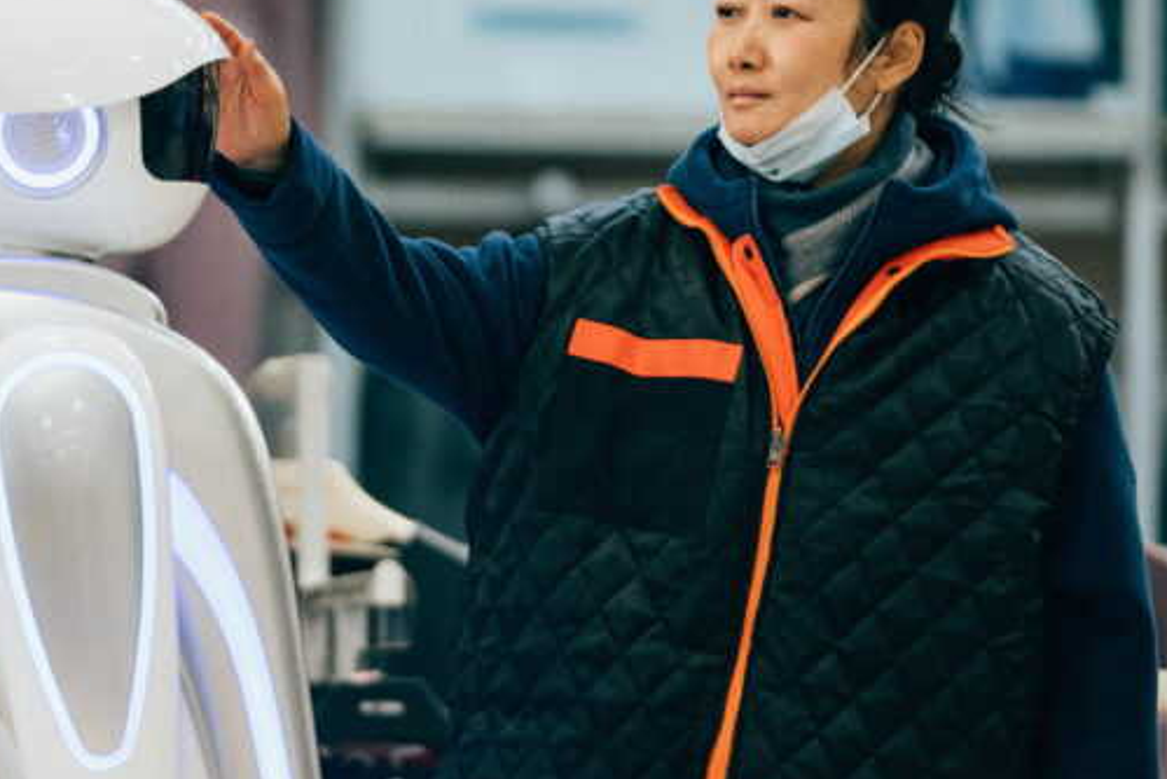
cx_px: 500
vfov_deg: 3.0
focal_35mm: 457
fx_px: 14818
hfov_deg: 4.5
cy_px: 412
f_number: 2.8
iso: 800
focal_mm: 198
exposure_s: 1/250
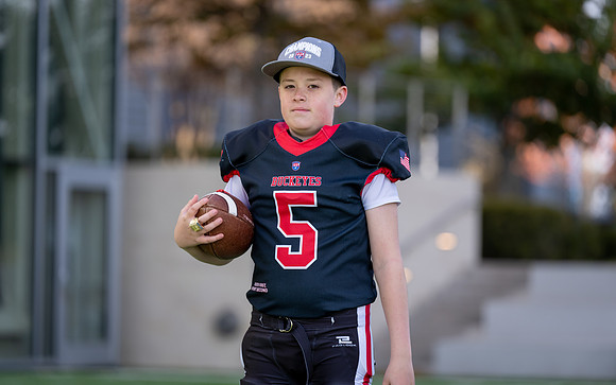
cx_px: 317
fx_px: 2801
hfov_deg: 12.6
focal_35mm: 167
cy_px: 191
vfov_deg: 7.9
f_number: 2.8
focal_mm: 159
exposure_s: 1/500
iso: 100
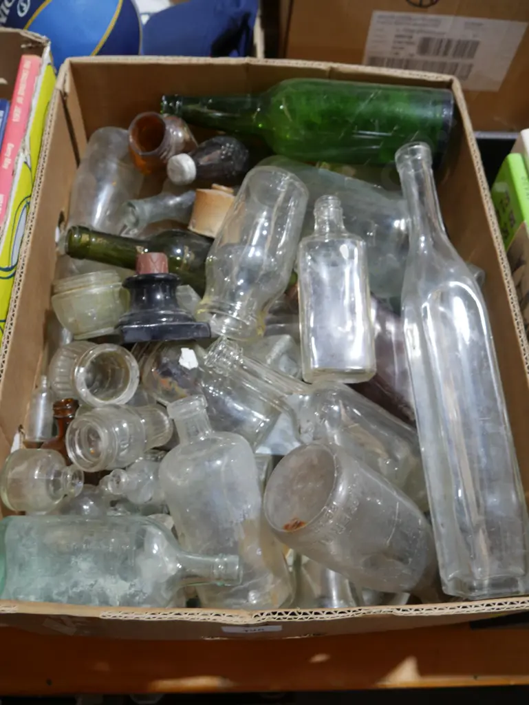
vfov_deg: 63.4
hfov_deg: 49.8
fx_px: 570
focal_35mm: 28
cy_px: 352
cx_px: 264
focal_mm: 14
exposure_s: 1/60
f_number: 4.5
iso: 400
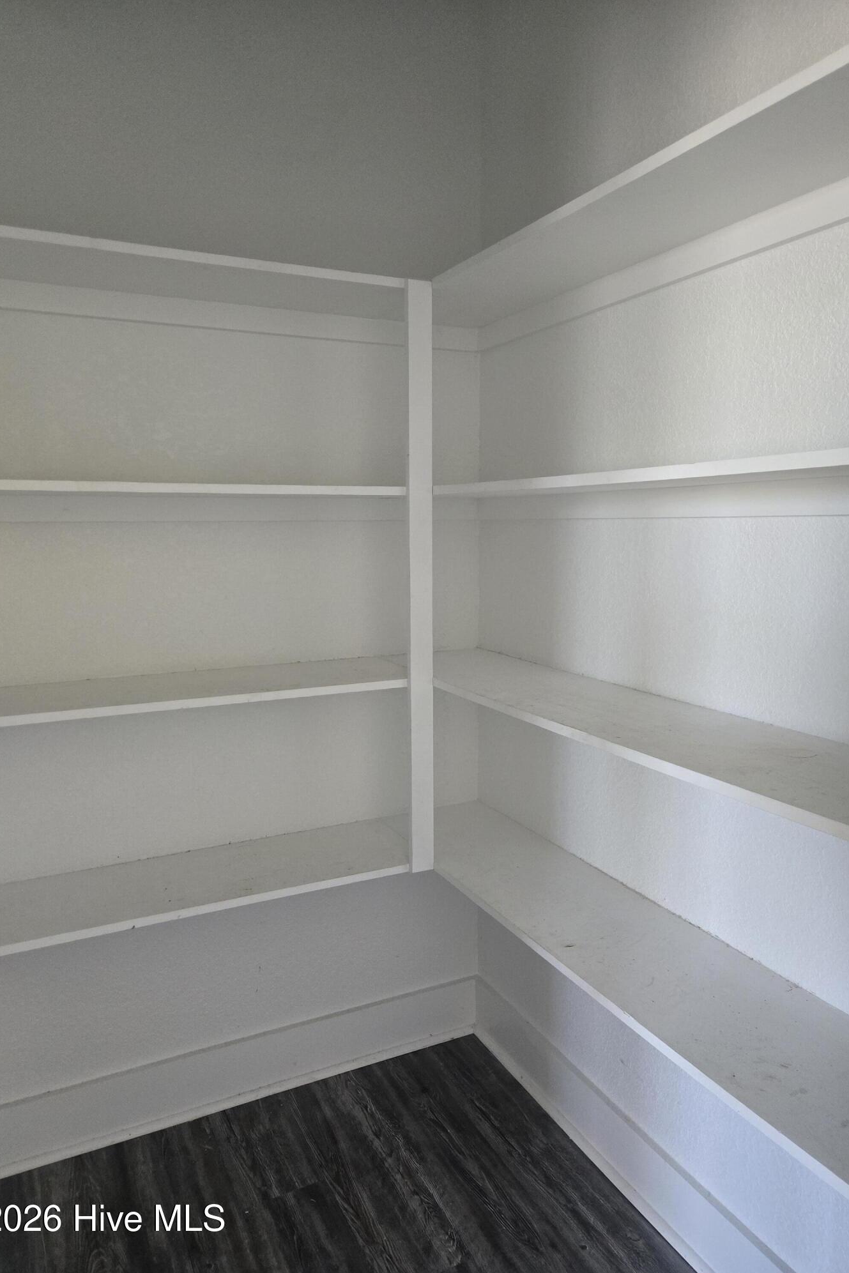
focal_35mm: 24
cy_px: 638
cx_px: 432
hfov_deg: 53.1
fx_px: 849
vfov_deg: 73.7
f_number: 1.8
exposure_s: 1/120
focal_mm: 5.4
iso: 640
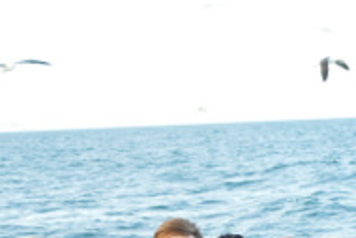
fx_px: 1029
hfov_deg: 17.4
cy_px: 312
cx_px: 558
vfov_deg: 12.7
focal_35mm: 104
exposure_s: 1/160
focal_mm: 11.86
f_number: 3
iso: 125
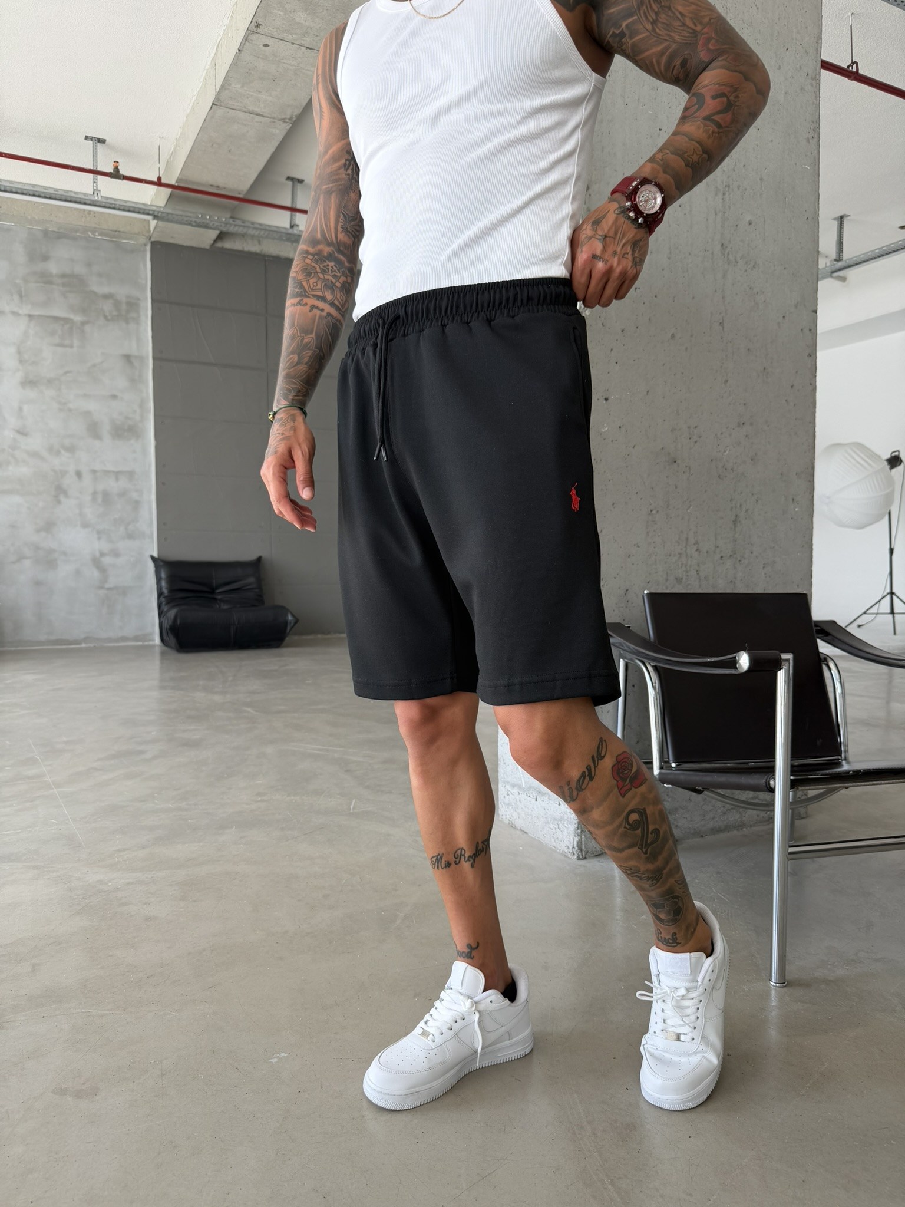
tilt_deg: -2.1
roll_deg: -0.2
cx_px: 452
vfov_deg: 71.6
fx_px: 837
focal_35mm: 24
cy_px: 604
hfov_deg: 56.8
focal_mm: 6.76
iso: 64
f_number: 1.78
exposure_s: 1/218
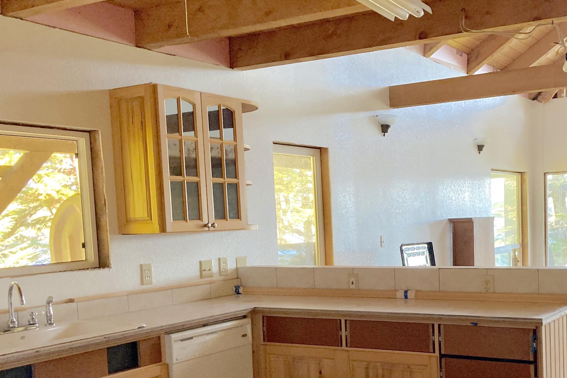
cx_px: 400
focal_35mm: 45
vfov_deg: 29.5
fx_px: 709
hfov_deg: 42.7
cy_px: 276
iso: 125
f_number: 1.8
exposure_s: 1/60
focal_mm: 3.99
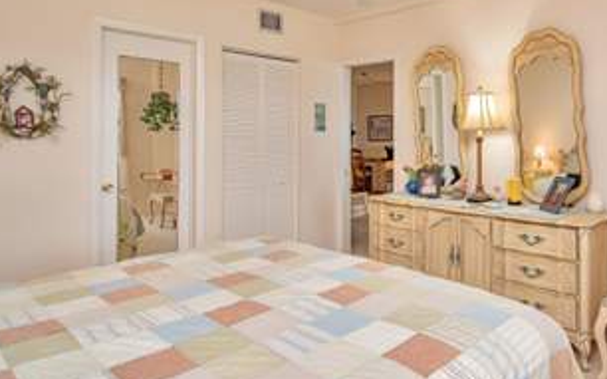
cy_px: 137
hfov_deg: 71.4
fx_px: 397
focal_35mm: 24
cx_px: 428
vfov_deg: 50.4
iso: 800
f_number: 5
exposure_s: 1/100
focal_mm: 10
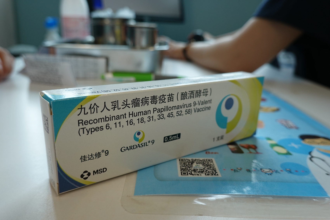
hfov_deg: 63.7
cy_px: 110
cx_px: 165
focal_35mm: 29
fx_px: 266
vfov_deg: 45.0
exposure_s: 1/60
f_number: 3.2
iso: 125
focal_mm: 10.83
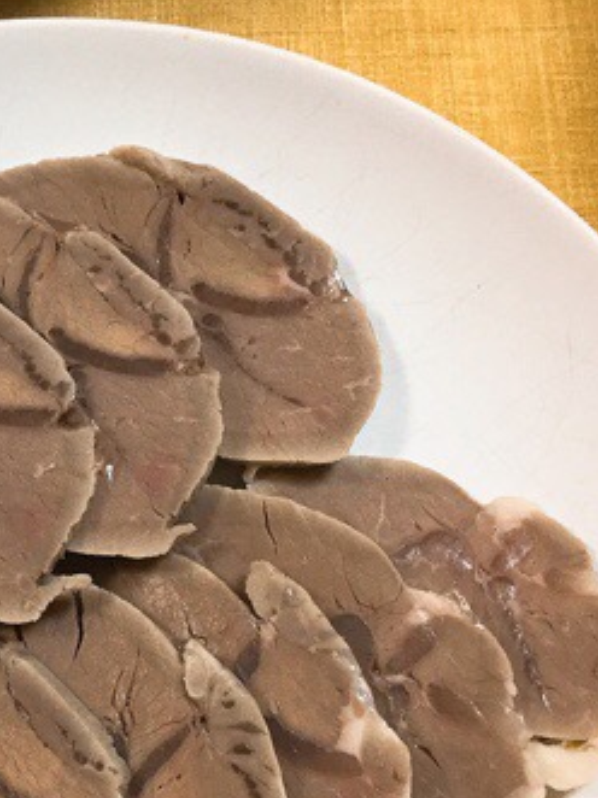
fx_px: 1383
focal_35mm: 60
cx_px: -14
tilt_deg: -71.9
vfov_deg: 31.8
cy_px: 569
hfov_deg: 23.3
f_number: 2.4
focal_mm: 3.3
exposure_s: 1/30
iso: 100
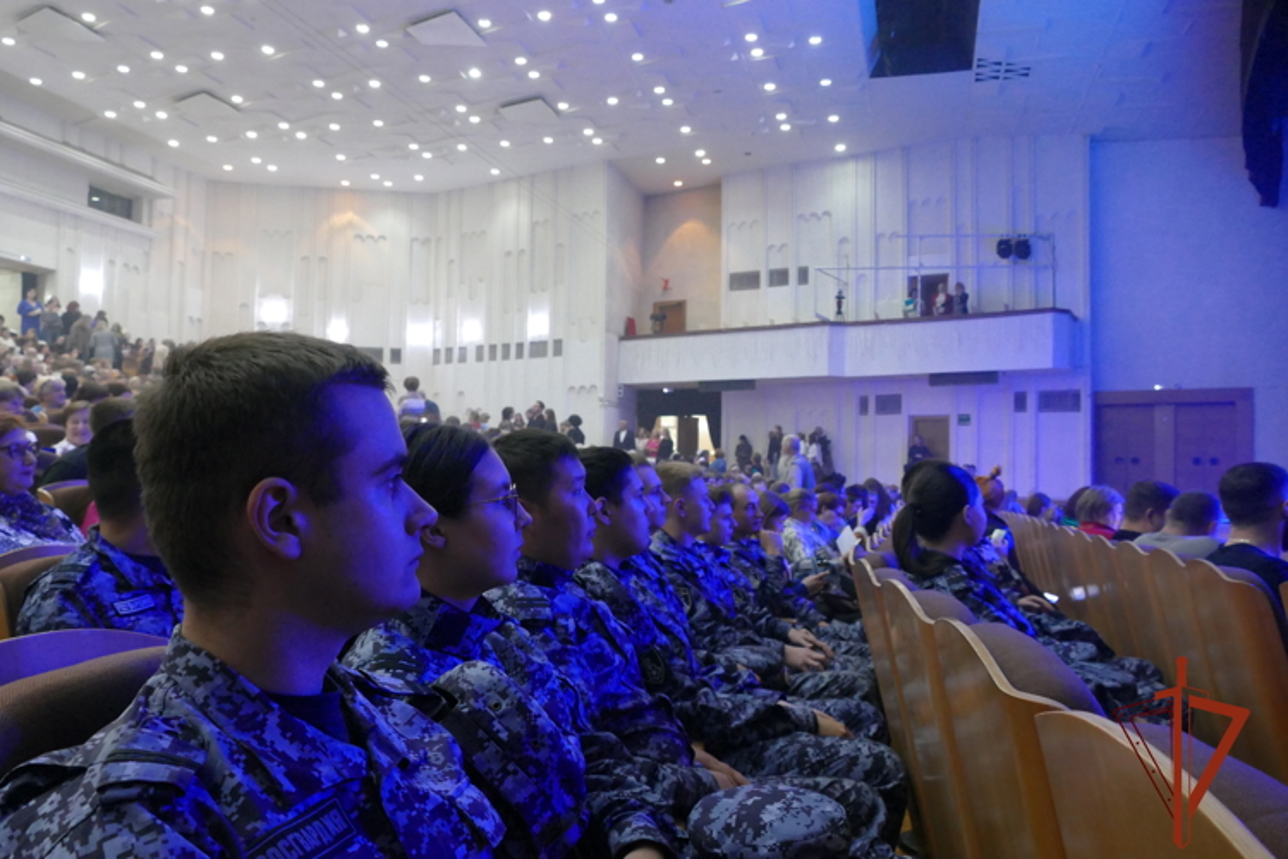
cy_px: 430
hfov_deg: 65.5
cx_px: 644
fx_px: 1002
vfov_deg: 46.4
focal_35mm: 28
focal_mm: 10.36
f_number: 2.9
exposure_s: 1/30
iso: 1600
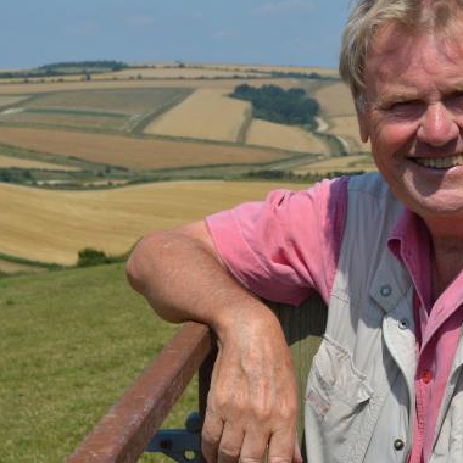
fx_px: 1421
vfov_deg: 18.5
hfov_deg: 18.5
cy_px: 242
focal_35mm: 94
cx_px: 300
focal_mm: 35
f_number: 9
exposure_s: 1/320
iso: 100
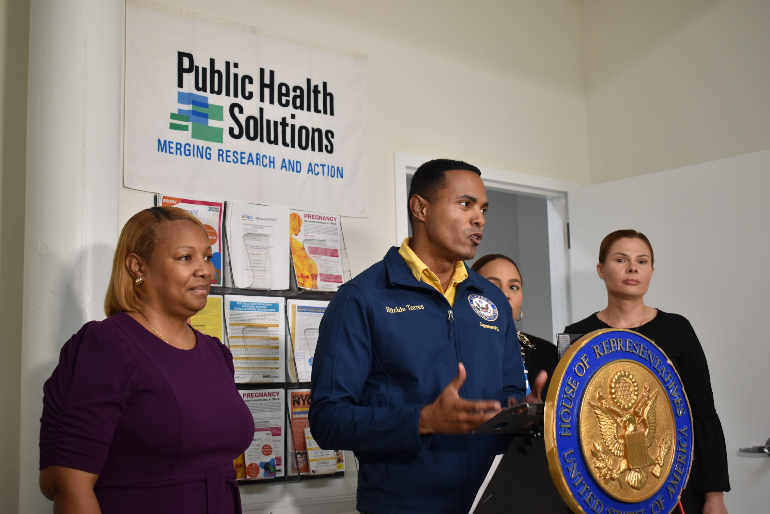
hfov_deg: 45.0
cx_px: 385
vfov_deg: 30.9
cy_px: 257
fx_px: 930
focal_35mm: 44
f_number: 4.2
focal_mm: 29
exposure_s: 1/60
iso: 450
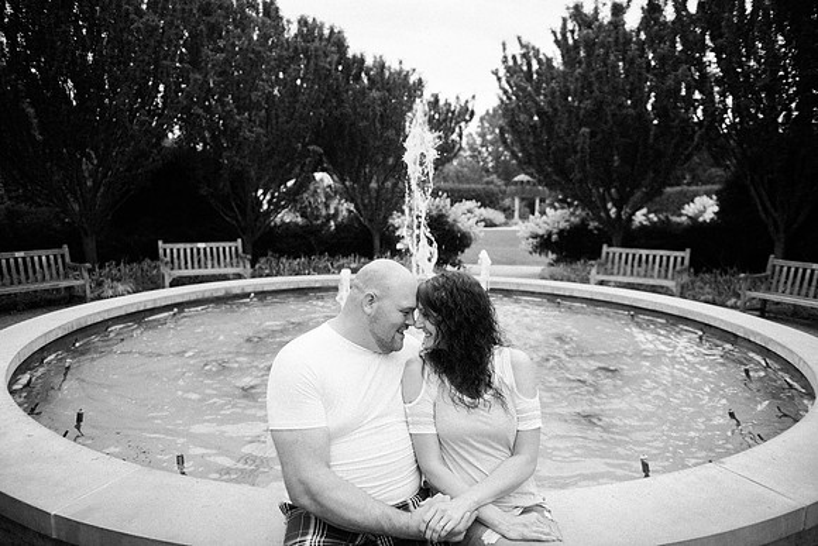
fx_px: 545
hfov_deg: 73.7
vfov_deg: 53.2
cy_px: 273
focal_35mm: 24
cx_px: 409
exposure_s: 1/160
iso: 200
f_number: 2.8
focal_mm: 24
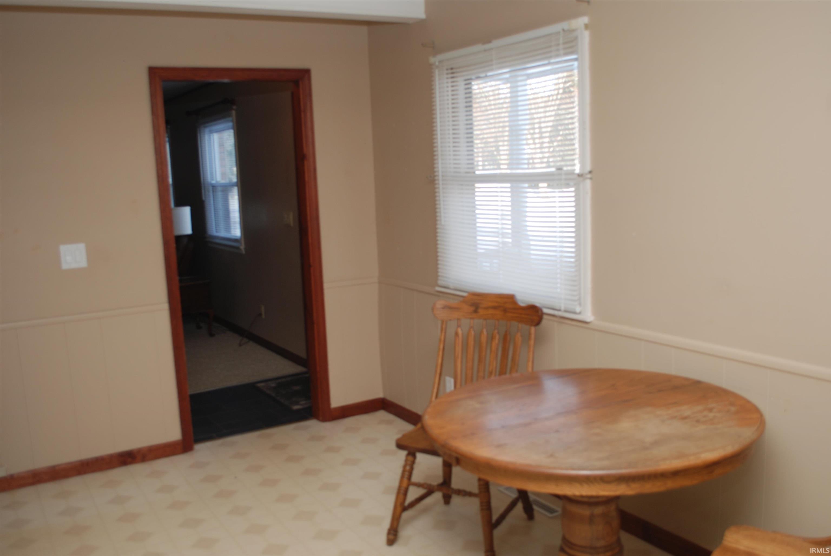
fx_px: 763
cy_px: 278
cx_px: 416
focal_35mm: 33
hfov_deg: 57.2
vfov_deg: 40.1
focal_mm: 22
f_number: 4
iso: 100
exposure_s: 1/60
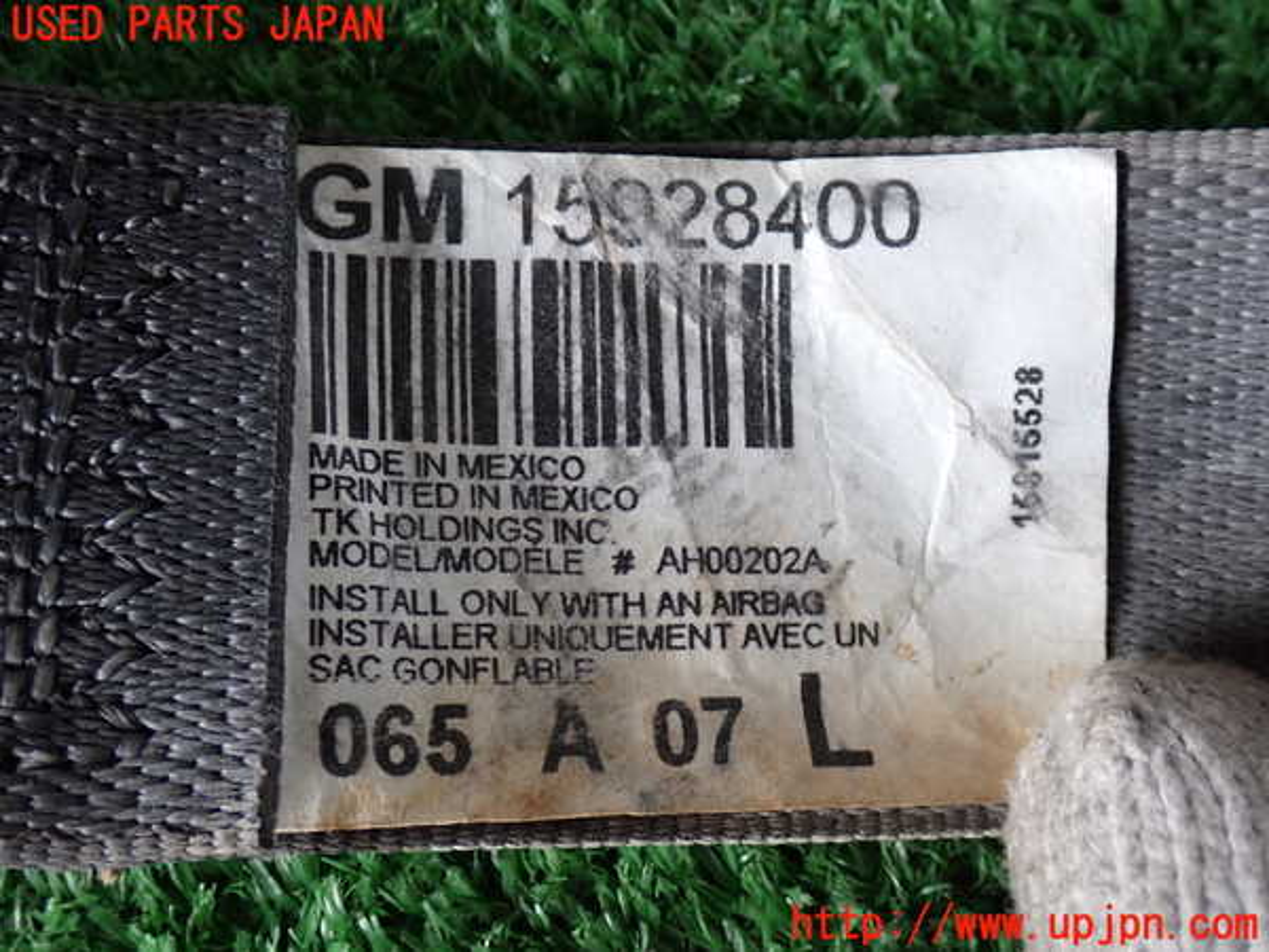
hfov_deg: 42.9
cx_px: 634
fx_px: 1613
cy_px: 476
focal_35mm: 44
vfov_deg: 32.9
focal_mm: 7.84
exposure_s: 1/50
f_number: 2.9
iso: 200
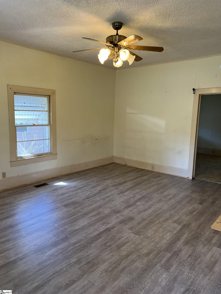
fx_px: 221
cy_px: 147
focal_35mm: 26
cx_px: 110
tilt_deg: -10.5
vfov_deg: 67.3
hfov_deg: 53.1
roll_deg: -1.0
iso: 64
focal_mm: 5.7
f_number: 1.5
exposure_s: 1/60
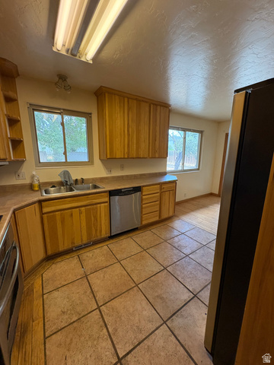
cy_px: 182
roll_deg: -1.3
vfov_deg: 102.1
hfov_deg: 85.7
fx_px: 148
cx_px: 137
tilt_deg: -10.4
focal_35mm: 14
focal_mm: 2.22
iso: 400
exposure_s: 1/120
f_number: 2.2
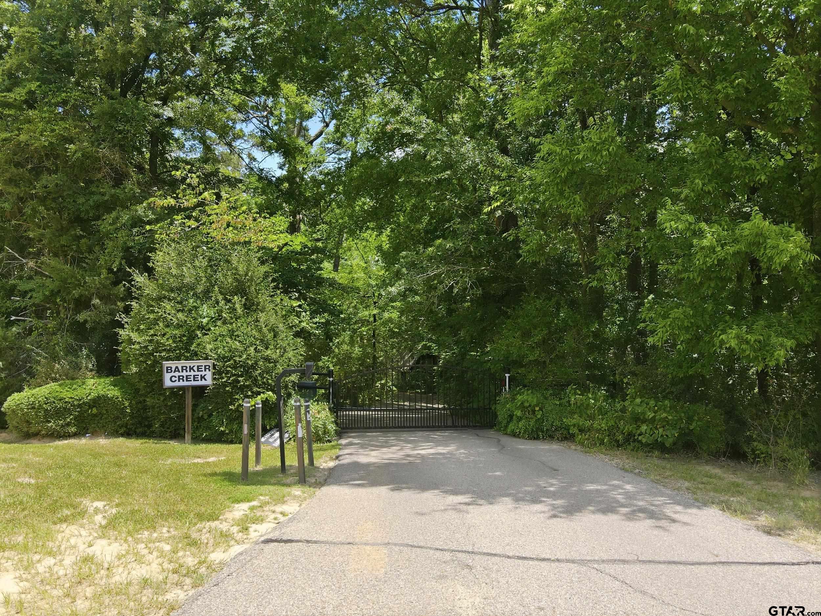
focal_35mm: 24
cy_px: 308
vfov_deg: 56.8
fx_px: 569
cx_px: 410
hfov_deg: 71.6
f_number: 2.8
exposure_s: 1/250
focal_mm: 4.5
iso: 110
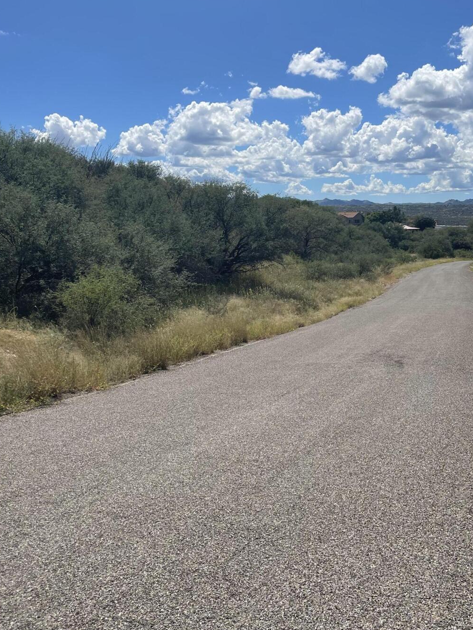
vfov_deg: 47.5
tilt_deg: -2.2
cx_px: 318
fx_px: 710
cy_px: 246
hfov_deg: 36.4
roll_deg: +0.6
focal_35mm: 39
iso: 32
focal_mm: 5.1
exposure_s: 1/7407
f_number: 1.6
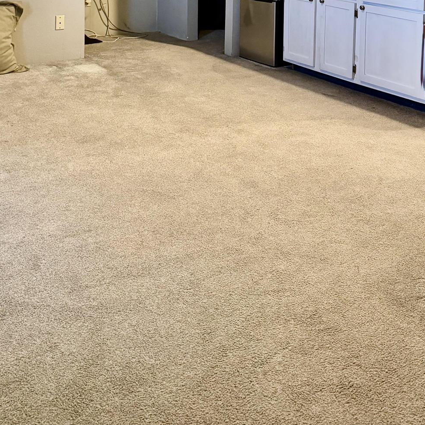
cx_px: 256
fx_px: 695
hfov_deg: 33.9
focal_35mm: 50
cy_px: -45
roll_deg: -1.3
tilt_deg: -5.9
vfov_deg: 30.4
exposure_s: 1/60
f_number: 1.78
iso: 640
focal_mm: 6.76
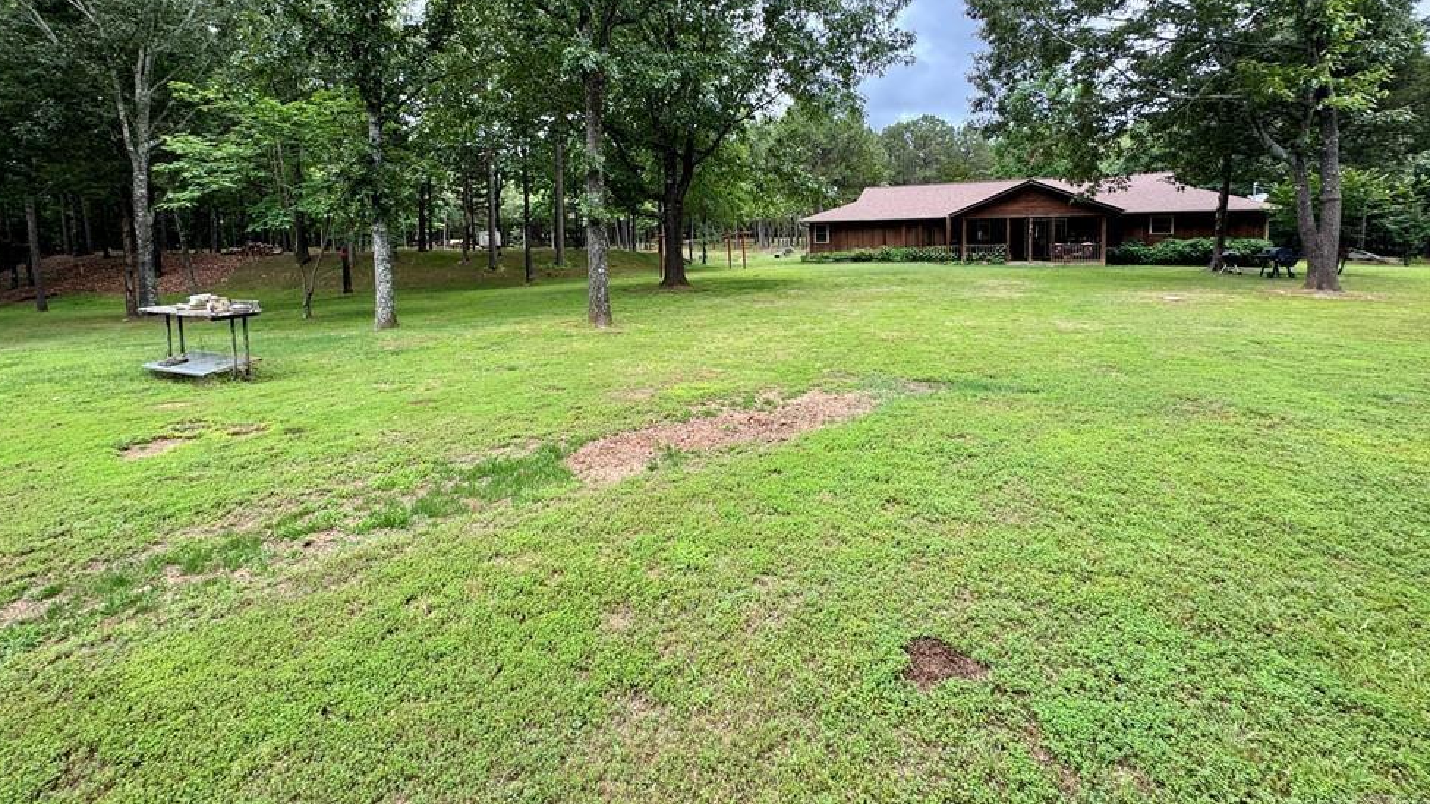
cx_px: 683
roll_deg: +0.9
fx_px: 607
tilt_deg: -1.9
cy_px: 265
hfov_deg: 99.3
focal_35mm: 16
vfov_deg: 65.2
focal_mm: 2.22
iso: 40
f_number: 2.2
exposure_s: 1/230
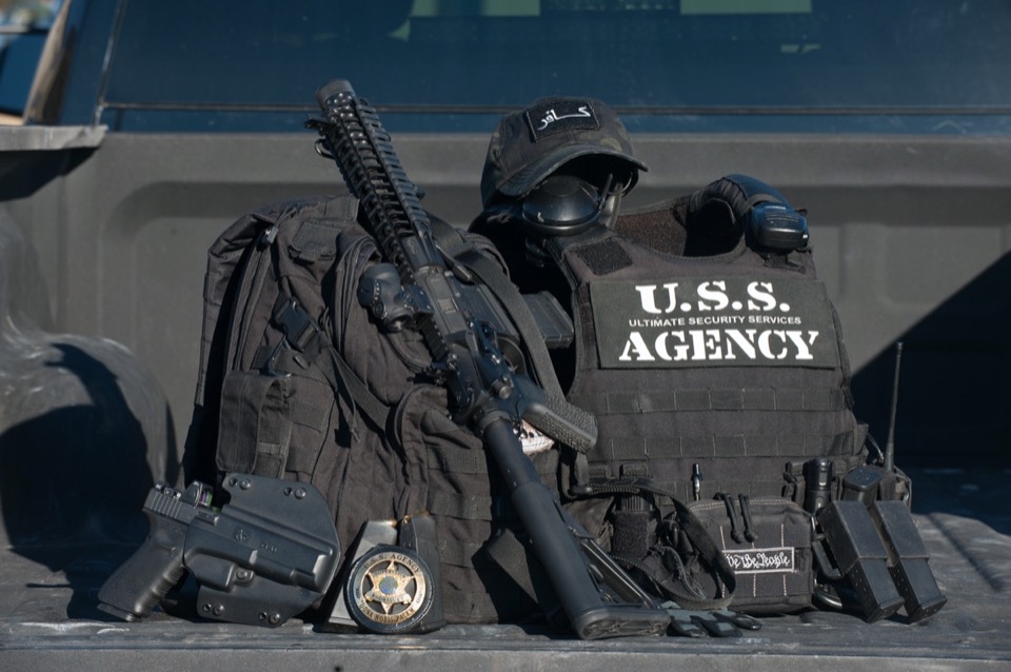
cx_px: 506
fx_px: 3787
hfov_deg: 15.2
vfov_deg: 10.1
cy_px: 336
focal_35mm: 135
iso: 200
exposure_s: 1/250
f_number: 8
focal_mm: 135
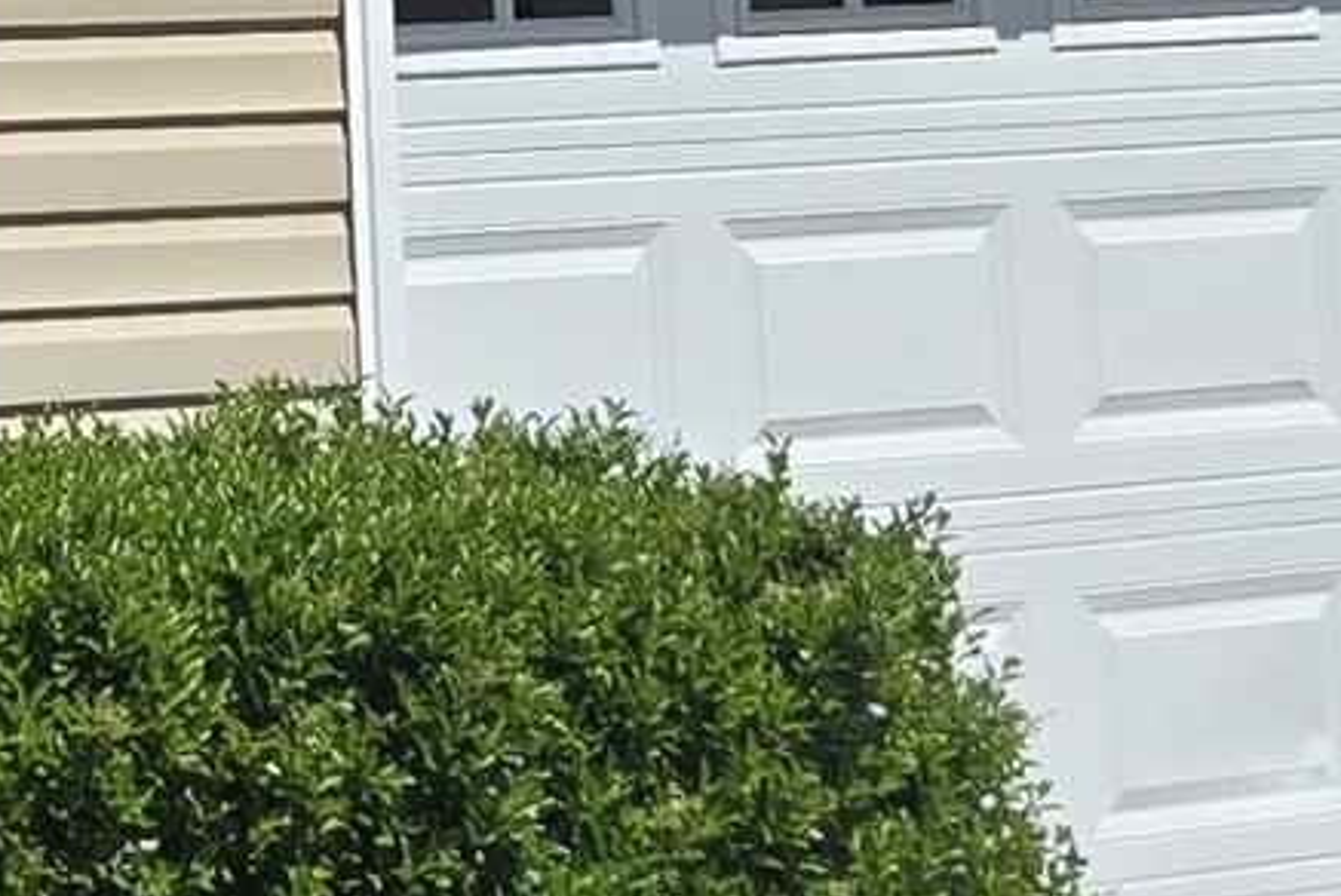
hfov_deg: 11.8
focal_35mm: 168
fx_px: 6262
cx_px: -522
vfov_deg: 8.1
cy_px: -328
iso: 32
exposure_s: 1/2921
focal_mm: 5.4
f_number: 1.8
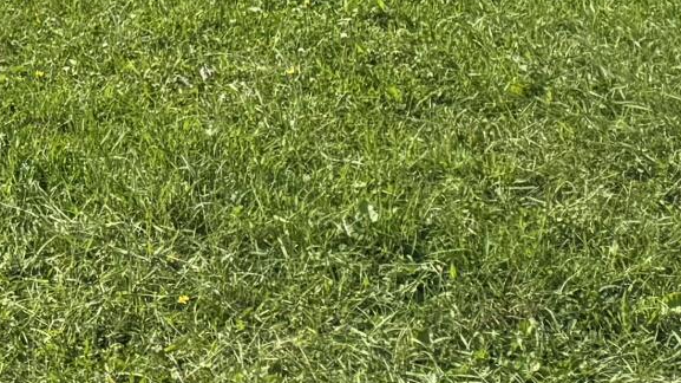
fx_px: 2455
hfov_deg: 12.6
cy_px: -553
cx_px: -921
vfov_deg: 8.2
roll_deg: -0.3
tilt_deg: -0.7
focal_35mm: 136
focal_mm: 6.76
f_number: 1.78
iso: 80
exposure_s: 1/4950
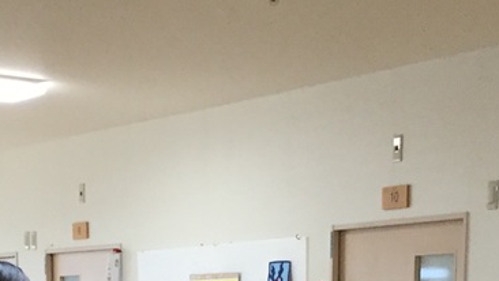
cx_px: 336
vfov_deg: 8.9
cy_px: 671
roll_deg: -1.5
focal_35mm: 123
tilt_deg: -11.4
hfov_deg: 17.4
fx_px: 1628
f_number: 2.4
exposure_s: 1/30
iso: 40
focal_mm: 3.3
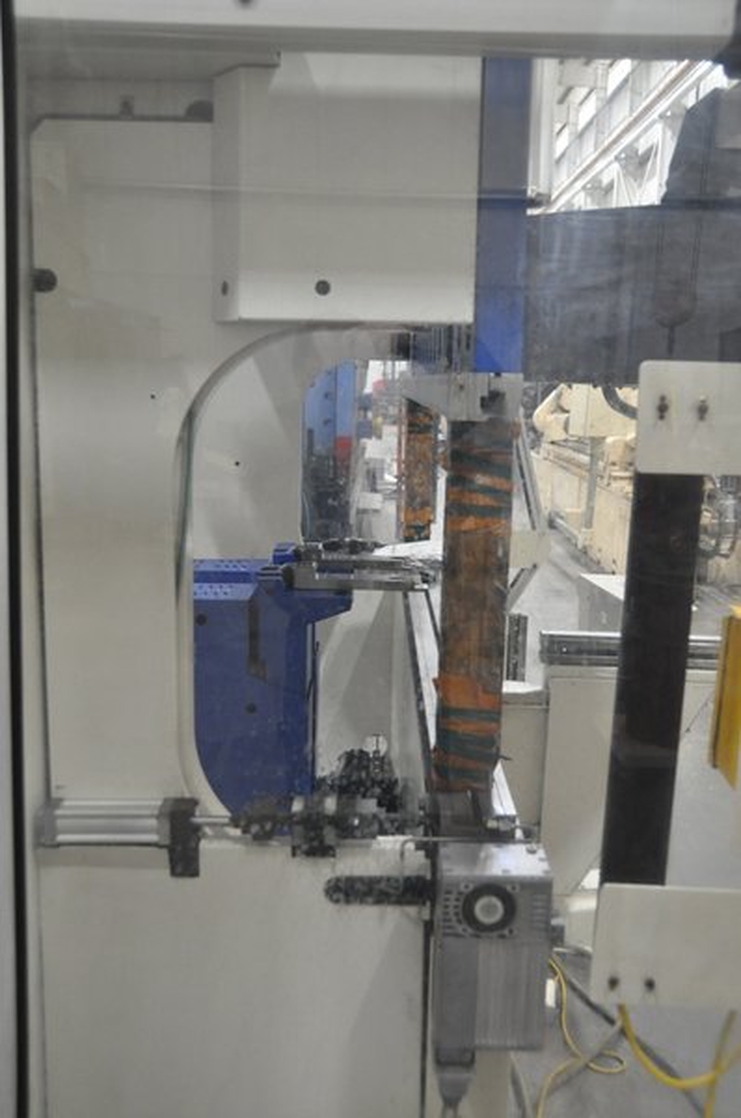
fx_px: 1022
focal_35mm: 33
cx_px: 370
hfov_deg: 39.8
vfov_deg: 57.3
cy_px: 559
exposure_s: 1/30
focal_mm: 22
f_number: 3.8
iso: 2000
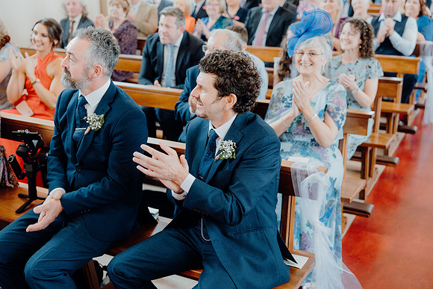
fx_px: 529
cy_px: 144
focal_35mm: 44
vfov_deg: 30.5
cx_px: 216
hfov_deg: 44.5
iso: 1600
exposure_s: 1/200
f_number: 2.8
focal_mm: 44
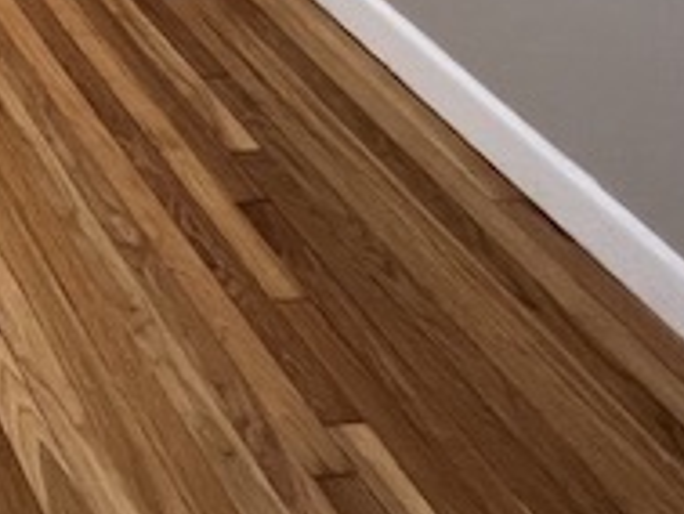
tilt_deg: -8.9
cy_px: -532
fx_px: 1087
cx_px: -474
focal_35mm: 55
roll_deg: +1.7
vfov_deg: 17.8
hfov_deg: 23.2
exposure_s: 1/120
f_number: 1.8
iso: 80
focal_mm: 1.57
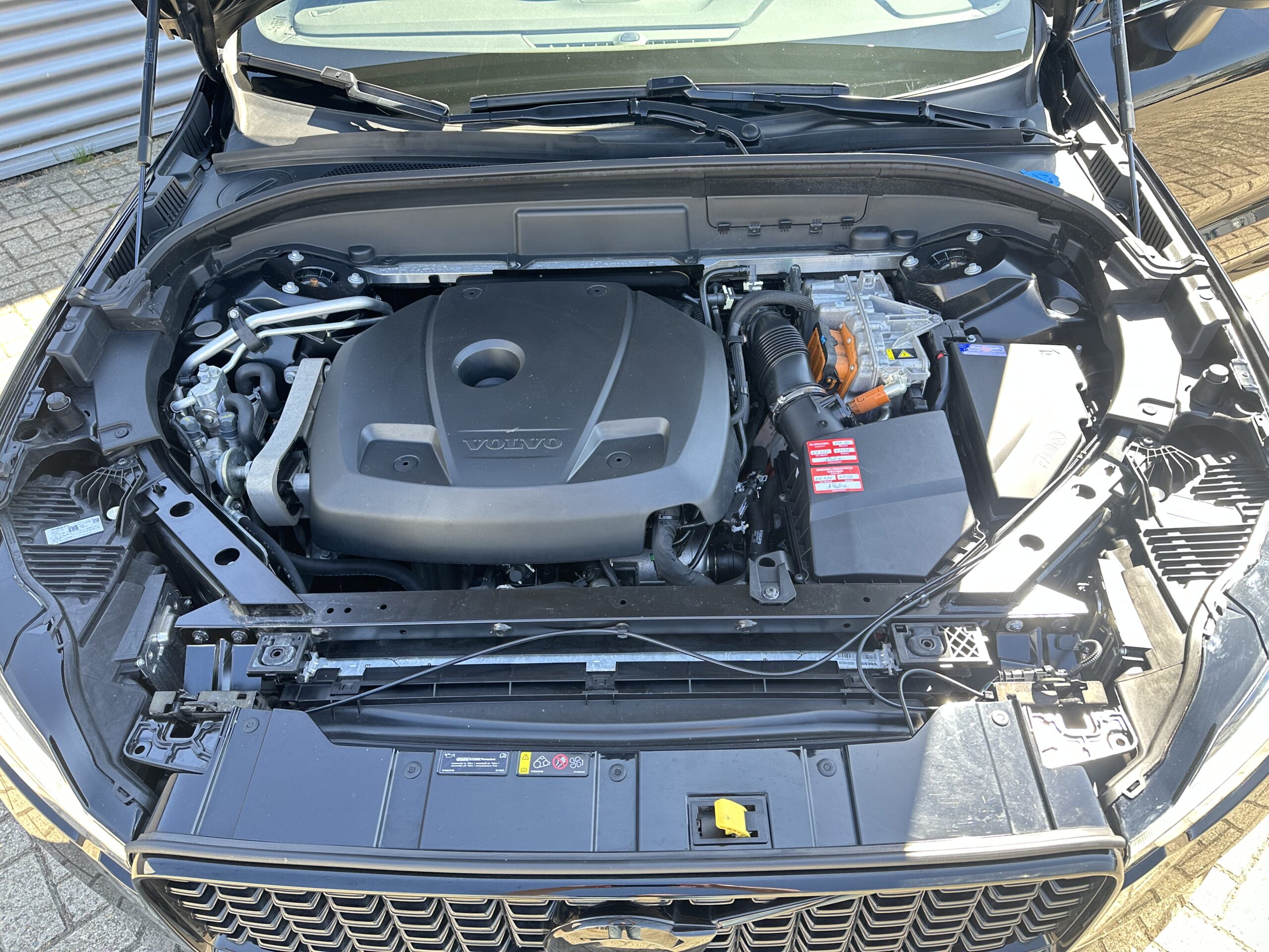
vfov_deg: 56.8
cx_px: 634
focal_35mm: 24
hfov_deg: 71.6
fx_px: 880
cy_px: 476
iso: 100
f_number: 1.78
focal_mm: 6.86
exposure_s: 1/171
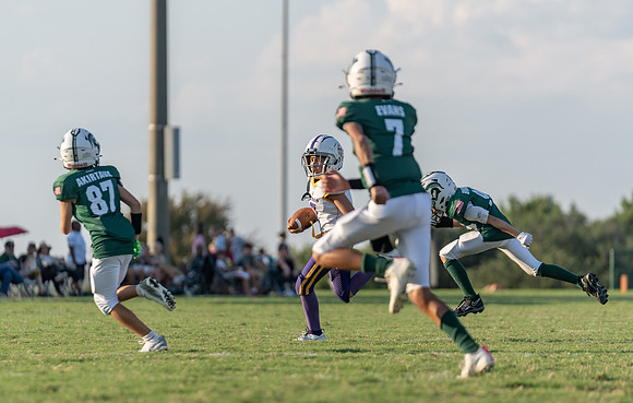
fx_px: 4303
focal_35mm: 248
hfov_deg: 8.4
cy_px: 228
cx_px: 313
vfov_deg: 5.4
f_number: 2.8
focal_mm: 200
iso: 160
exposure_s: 1/1600
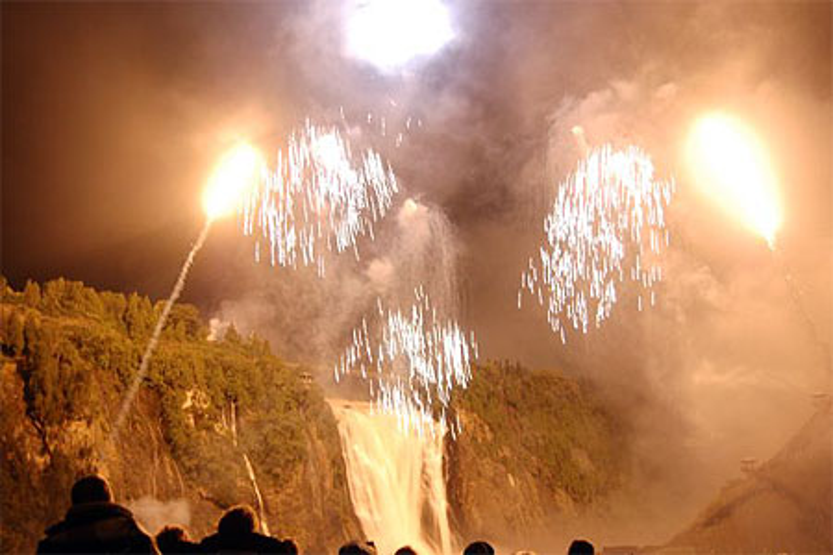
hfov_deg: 49.6
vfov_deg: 34.2
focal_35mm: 39
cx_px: 416
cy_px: 278
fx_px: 902
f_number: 4.2
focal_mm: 26
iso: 800
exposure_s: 1/1.6
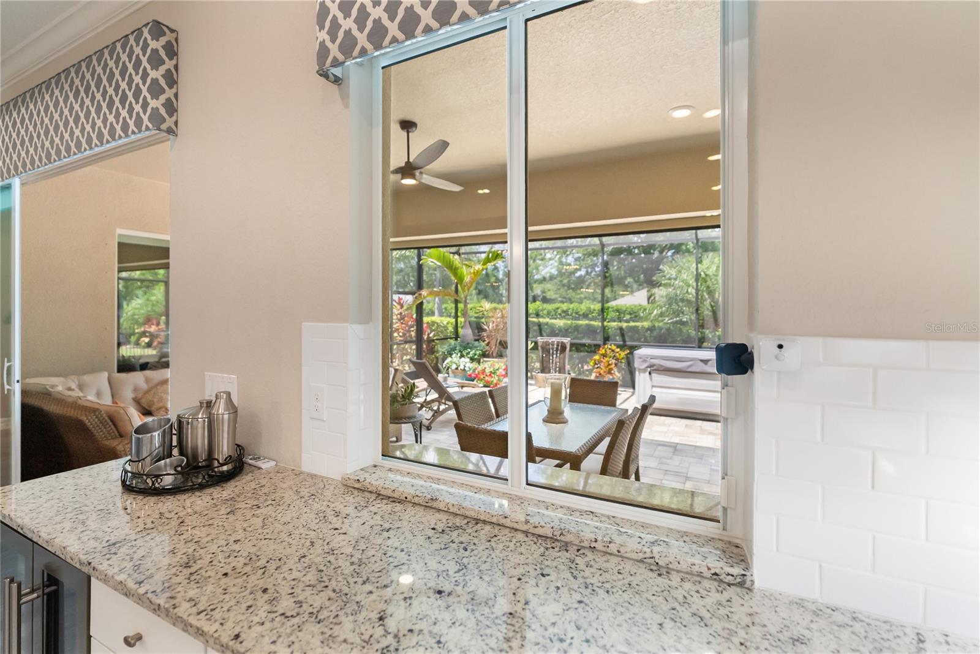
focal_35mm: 16
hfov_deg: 96.7
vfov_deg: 73.8
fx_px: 436
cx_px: 490
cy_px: 327
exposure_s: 1/320
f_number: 2.8
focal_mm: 16
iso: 800
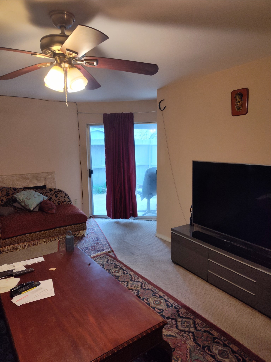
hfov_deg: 58.9
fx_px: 240
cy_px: 181
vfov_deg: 73.9
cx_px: 136
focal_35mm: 23
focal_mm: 5.56
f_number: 1.8
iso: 863
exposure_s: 1/60
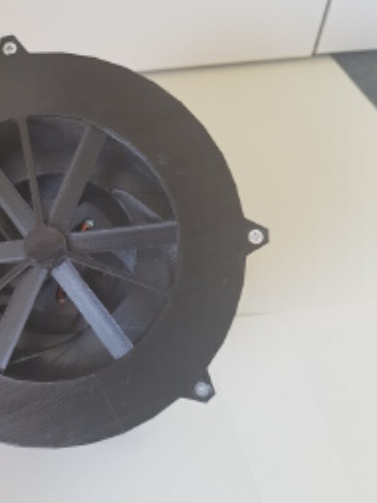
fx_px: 596
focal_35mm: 41
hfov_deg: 34.2
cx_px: 83
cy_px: 250
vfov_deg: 45.8
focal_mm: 4.2
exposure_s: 1/100
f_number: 1.7
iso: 80
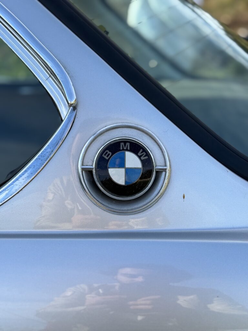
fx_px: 459
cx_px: 124
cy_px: 166
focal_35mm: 48
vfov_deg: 39.7
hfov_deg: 30.3
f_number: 1.78
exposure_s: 1/1172
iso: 64
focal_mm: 6.76
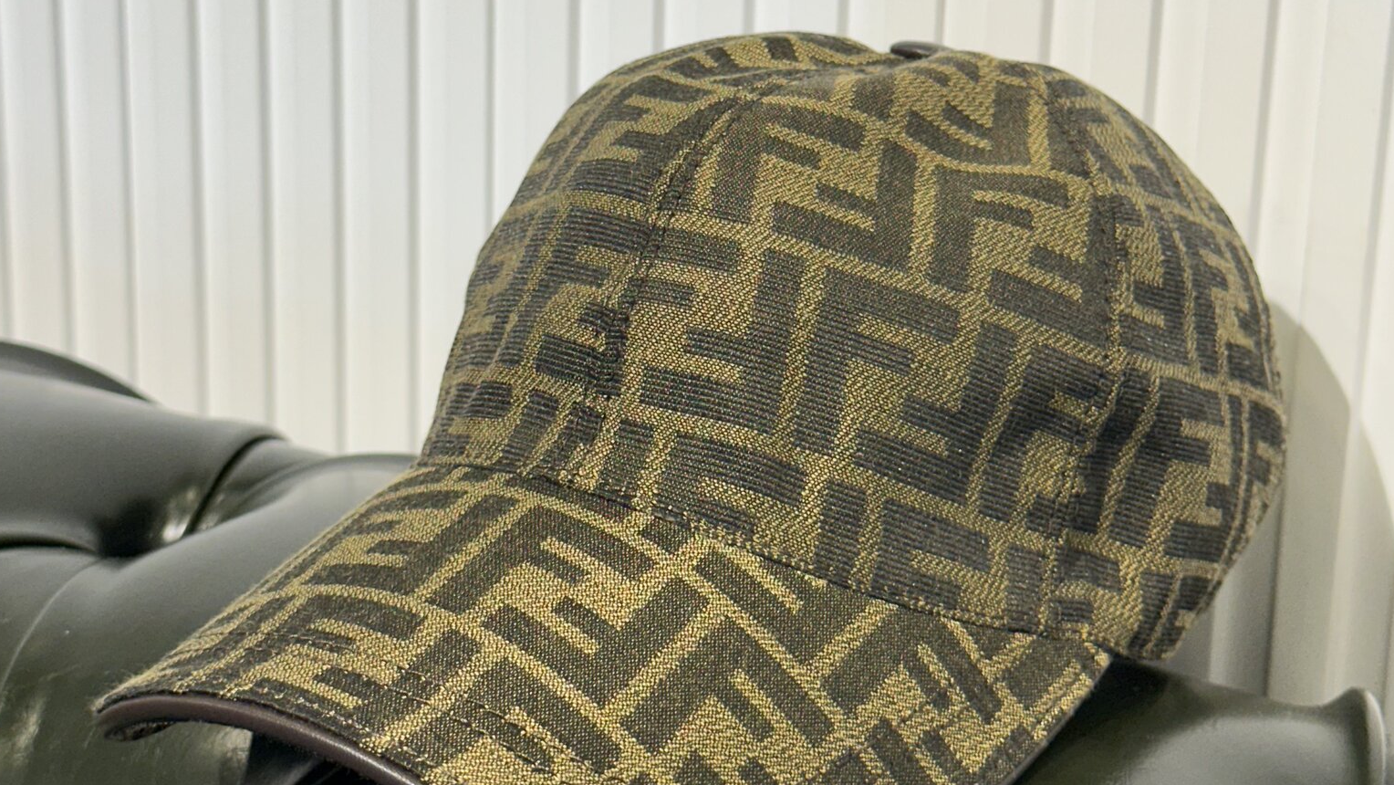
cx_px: 673
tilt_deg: -15.6
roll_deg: -1.4
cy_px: 343
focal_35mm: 73
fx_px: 2699
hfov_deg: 29.0
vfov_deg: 16.5
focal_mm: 6.86
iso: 64
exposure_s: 1/100
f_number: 1.78
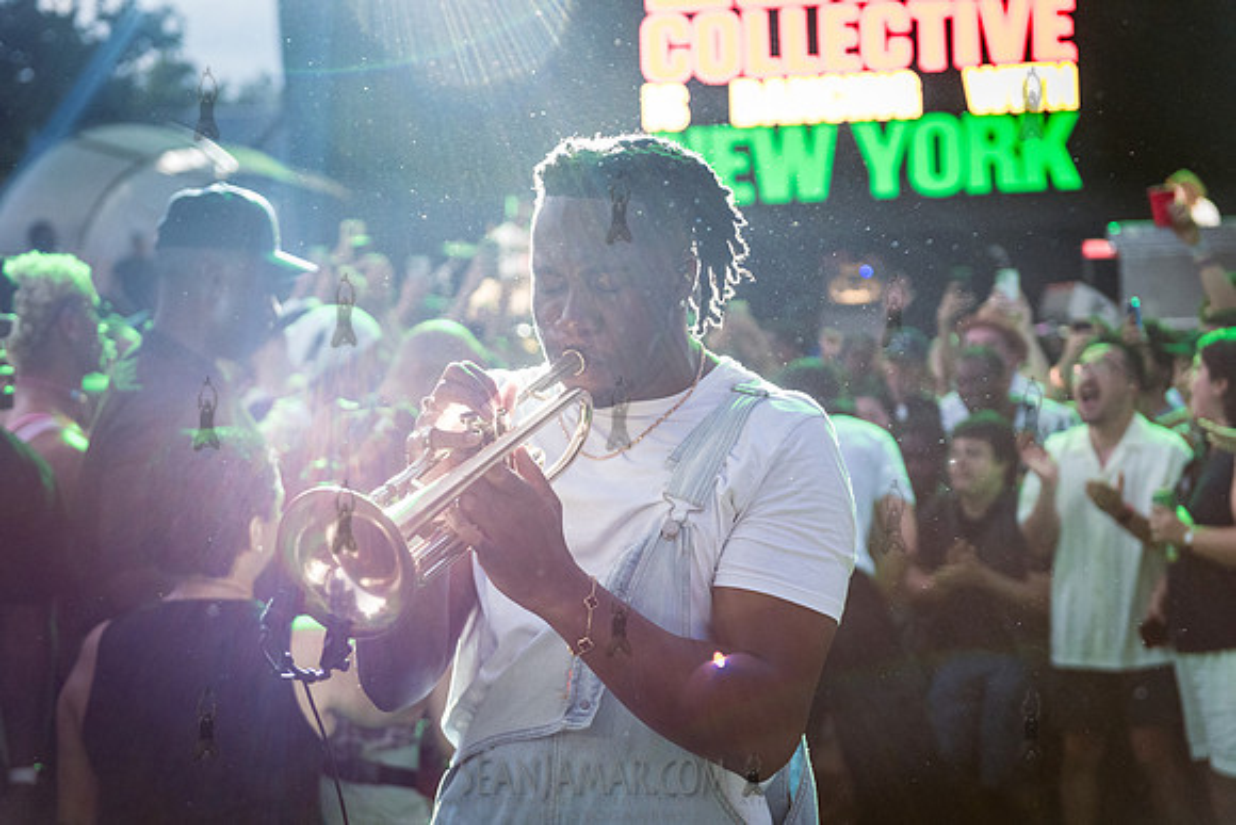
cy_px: 412
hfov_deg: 32.4
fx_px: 2129
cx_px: 618
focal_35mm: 62
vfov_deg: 21.9
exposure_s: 1/250
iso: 4000
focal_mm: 62
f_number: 3.5
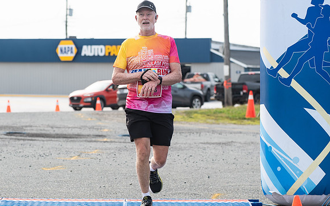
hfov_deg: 15.0
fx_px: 1250
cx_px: 134
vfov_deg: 9.4
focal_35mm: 139
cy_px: 57
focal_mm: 90
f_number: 5
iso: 250
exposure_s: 1/1000
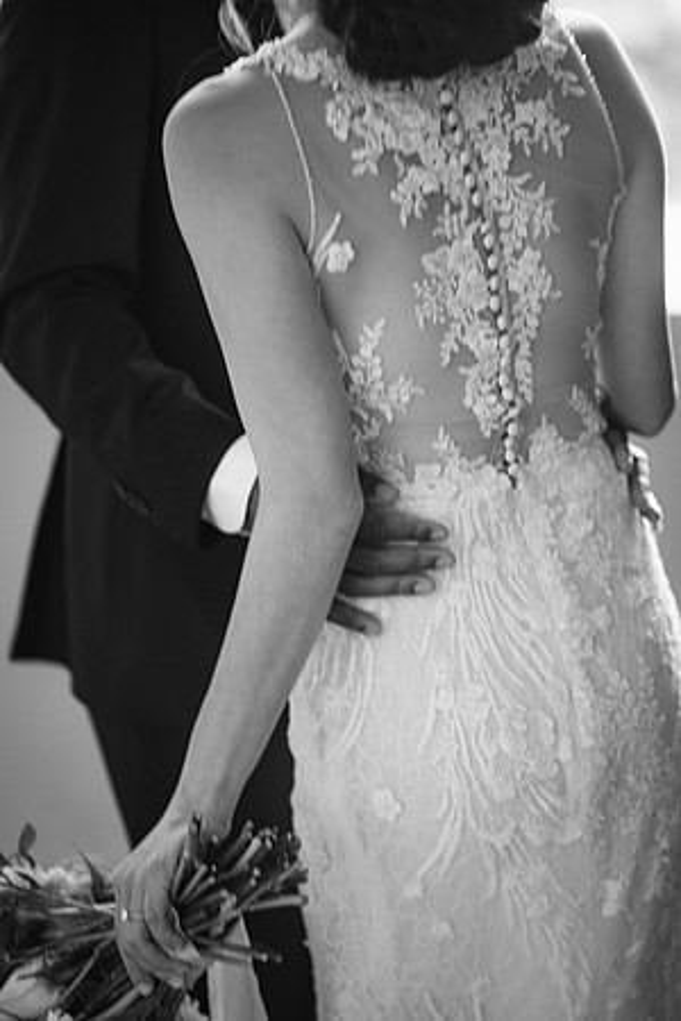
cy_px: 510
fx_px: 2412
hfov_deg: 16.1
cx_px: 340
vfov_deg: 23.9
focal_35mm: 85
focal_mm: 85
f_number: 1.8
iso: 64
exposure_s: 1/125
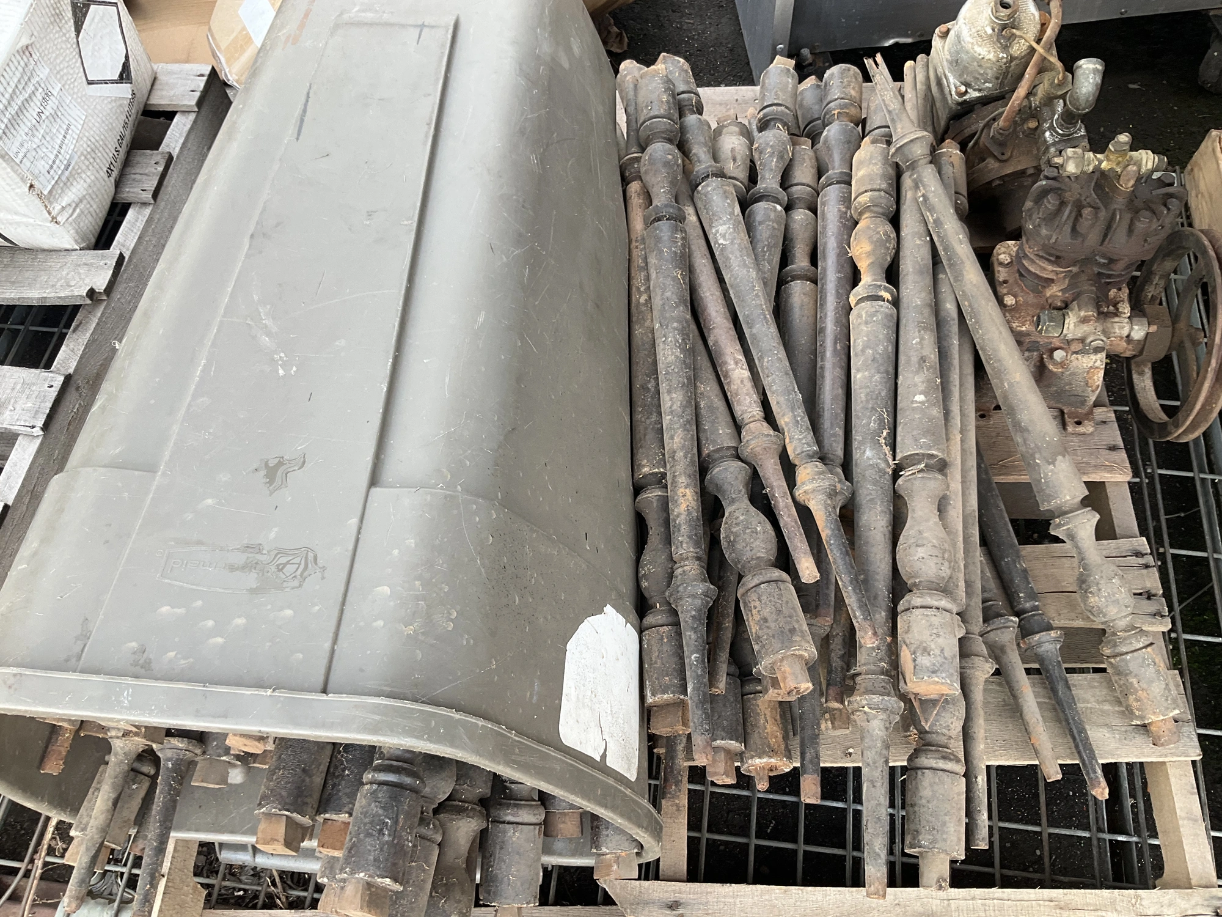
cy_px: 458
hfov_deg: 61.7
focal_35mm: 29
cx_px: 611
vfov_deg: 48.2
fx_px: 1024
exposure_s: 1/122
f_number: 1.8
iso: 40
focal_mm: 3
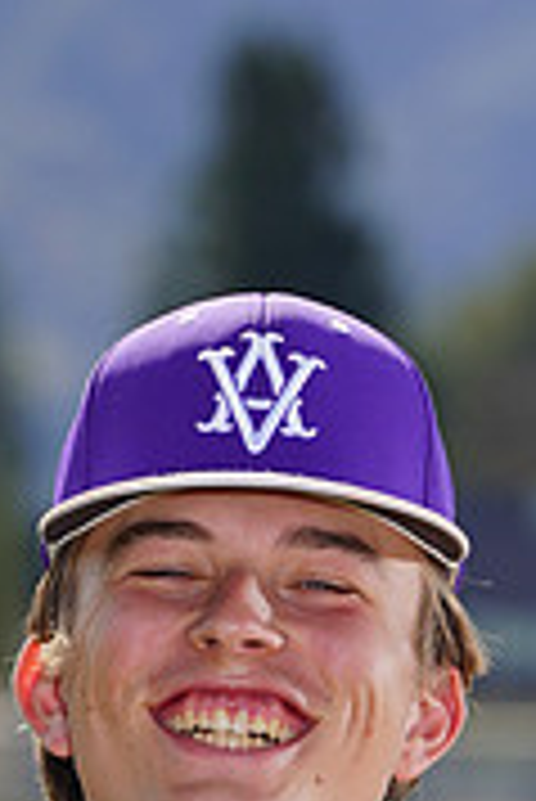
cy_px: 1215
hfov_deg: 1.7
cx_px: 200
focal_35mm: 796
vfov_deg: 2.6
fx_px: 17741
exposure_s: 1/250
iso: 100
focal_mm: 244
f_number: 9
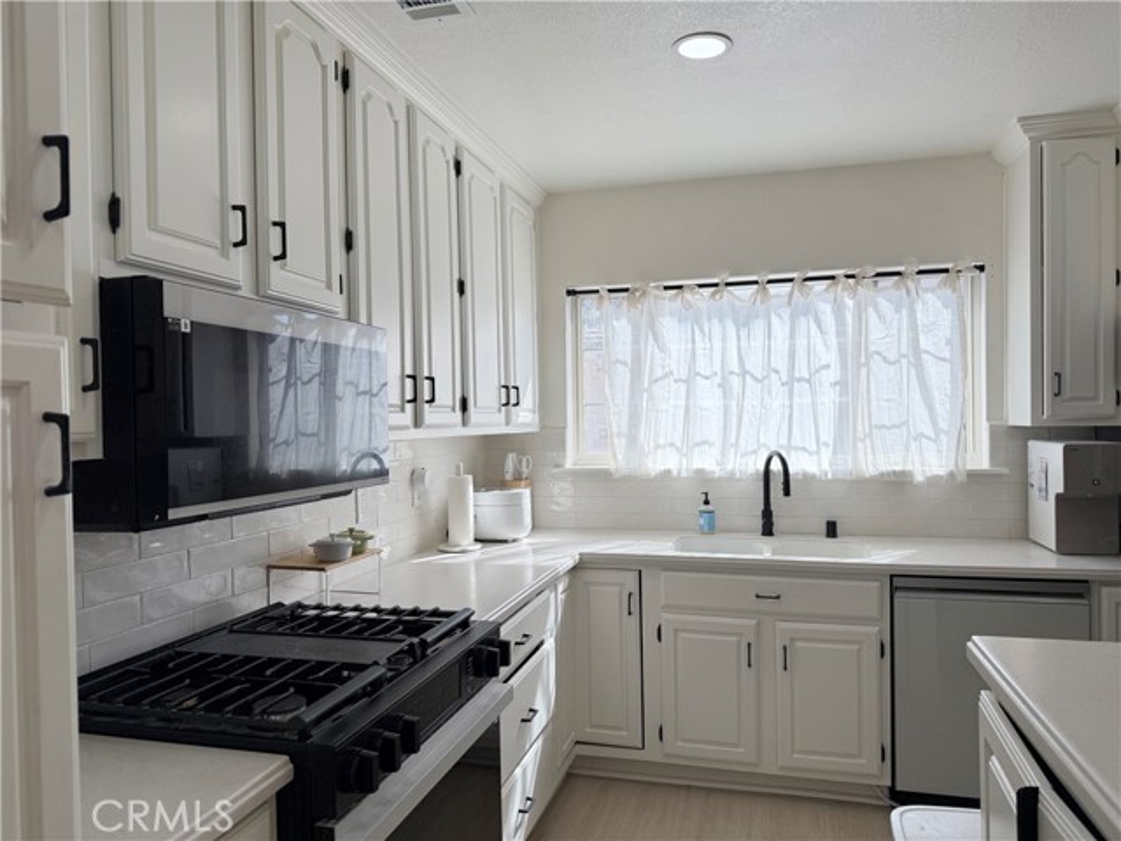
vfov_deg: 56.8
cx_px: 560
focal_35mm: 24
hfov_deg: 71.6
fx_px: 777
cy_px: 420
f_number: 1.78
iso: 80
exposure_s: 1/1211
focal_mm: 6.76
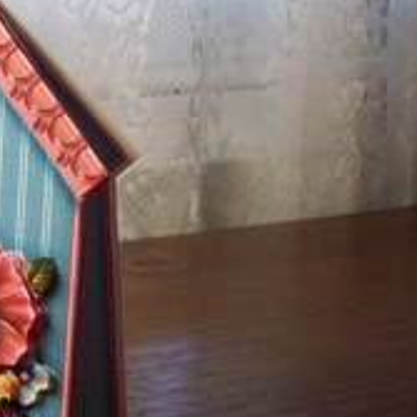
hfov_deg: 18.6
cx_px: -90
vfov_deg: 19.7
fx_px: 1199
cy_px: 199
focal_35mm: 88
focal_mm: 6.2
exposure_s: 1/46.8
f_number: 2.8
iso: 160
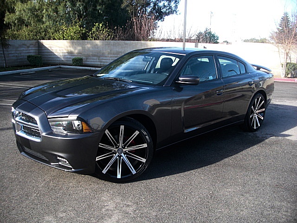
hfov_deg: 51.4
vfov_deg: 39.7
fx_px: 309
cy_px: 112
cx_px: 148
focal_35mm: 36
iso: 50
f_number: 2.8
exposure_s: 1/160
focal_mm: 6.3
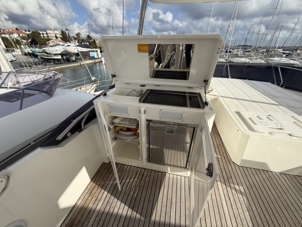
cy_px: 114
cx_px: 151
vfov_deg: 85.7
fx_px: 122
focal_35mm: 14
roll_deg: -0.2
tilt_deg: -28.0
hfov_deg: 102.0
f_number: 2.2
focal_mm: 2.22
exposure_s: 1/1901
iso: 50
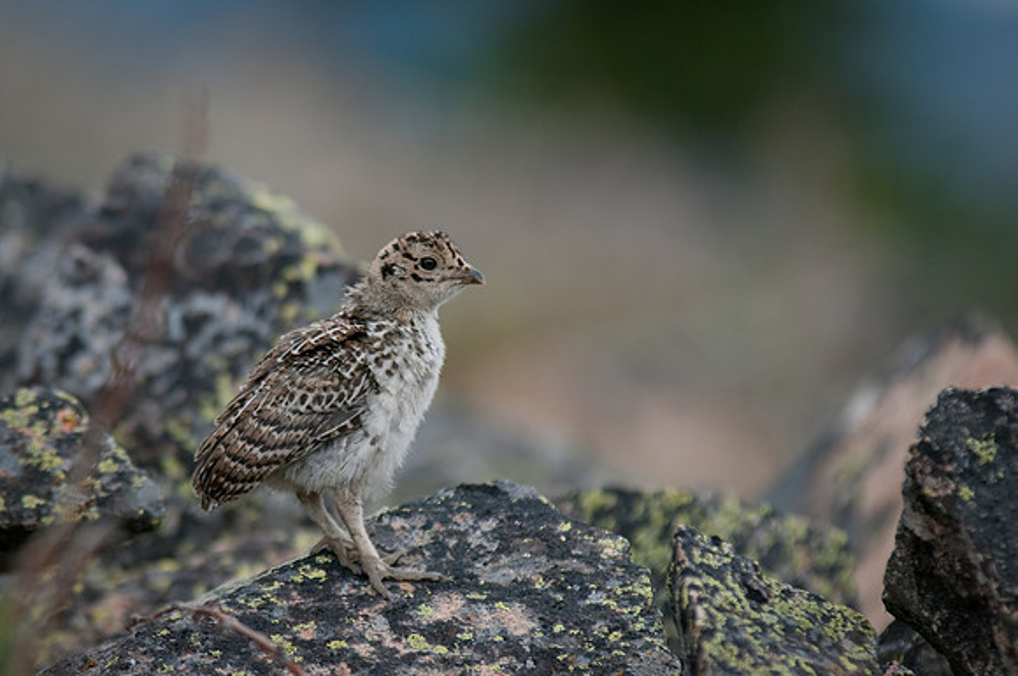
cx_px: 509
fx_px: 8471
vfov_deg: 4.6
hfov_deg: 6.9
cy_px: 338
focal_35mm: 300
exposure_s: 1/1600
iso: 320
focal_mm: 200
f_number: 3.5
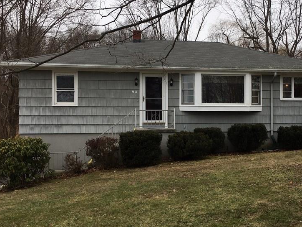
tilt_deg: +1.8
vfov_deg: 35.1
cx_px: 195
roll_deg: -1.2
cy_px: 116
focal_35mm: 41
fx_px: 358
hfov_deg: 45.3
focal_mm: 4.15
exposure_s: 1/277
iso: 25
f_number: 2.2
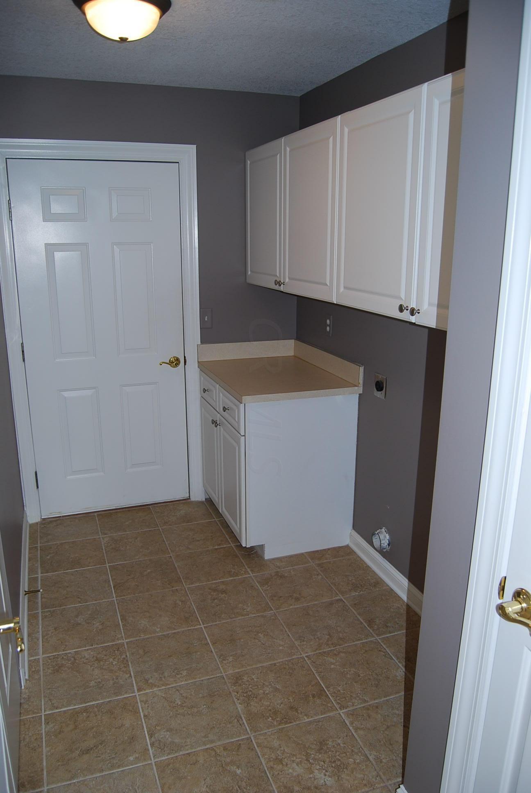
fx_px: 596
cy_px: 396
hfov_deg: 48.0
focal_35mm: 27
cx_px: 266
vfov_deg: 67.3
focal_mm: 18
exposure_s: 1/60
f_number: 3.5
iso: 200
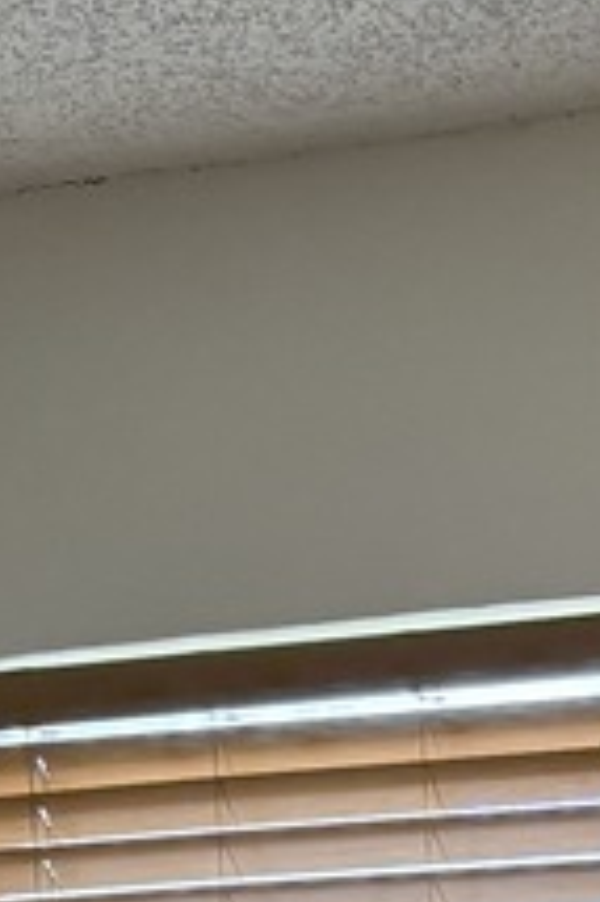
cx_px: 1036
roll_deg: +0.9
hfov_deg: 7.4
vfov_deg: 10.0
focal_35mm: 181
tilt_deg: -9.6
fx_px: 4532
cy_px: 2114
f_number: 1.6
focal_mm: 5.96
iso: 100
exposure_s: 1/60
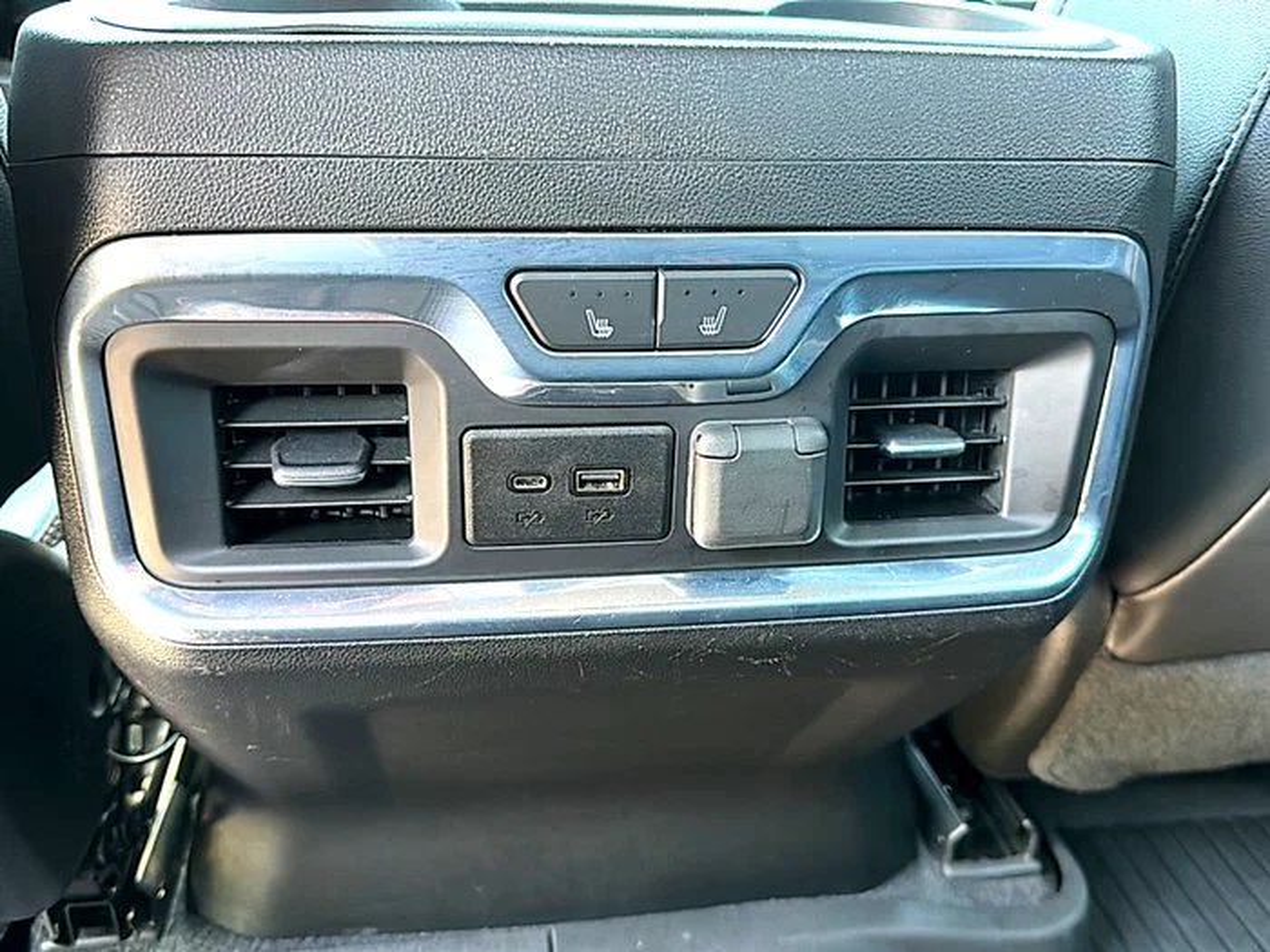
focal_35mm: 25
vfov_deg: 54.9
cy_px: 476
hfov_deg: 69.4
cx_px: 635
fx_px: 917
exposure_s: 1/40
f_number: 1.78
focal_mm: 6.86
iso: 400
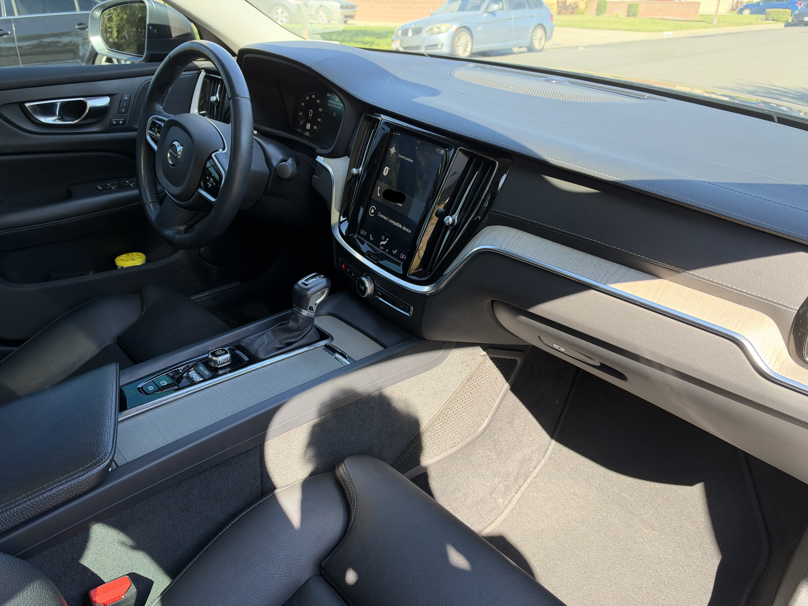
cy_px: 303
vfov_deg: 56.8
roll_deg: +0.6
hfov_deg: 71.6
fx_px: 560
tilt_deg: -27.3
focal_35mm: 24
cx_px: 404
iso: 50
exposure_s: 1/183
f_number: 1.8
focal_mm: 6.93
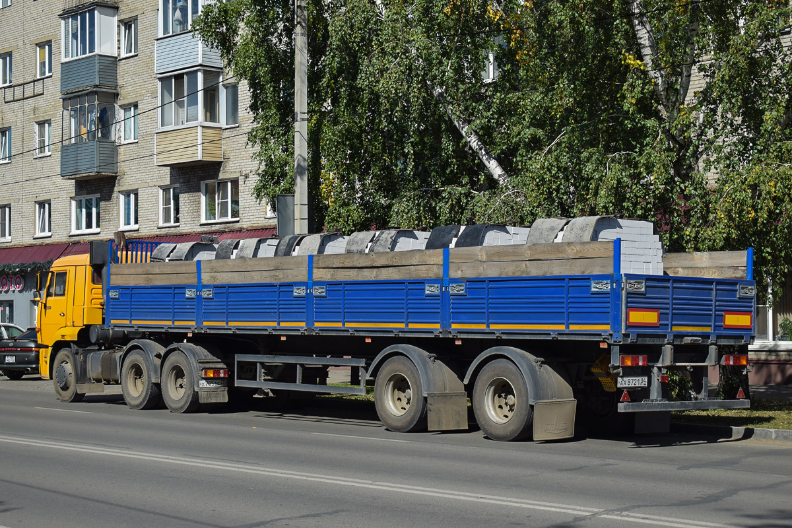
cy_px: 264
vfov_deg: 20.2
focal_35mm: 68
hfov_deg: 29.9
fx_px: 1485
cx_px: 396
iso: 200
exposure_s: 1/1000
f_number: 7.1
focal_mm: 45
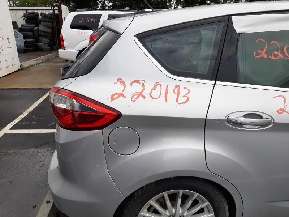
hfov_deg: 67.3
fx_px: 217
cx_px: 144
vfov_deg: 53.1
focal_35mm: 26
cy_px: 108
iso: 40
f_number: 1.7
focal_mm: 3.93
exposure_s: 1/1342
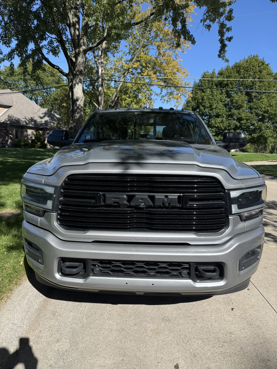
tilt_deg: -8.8
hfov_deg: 56.8
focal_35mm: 24
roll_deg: -3.7
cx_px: 138
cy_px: 184
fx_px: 256
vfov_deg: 71.6
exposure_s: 1/2370
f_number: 1.78
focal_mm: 6.76
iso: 80
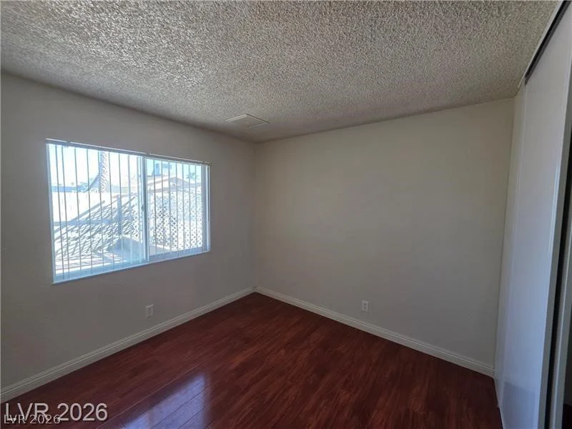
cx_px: 286
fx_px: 215
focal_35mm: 13
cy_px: 214
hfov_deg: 106.2
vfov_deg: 89.9
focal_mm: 2.2
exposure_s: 1/120
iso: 100
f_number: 1.9
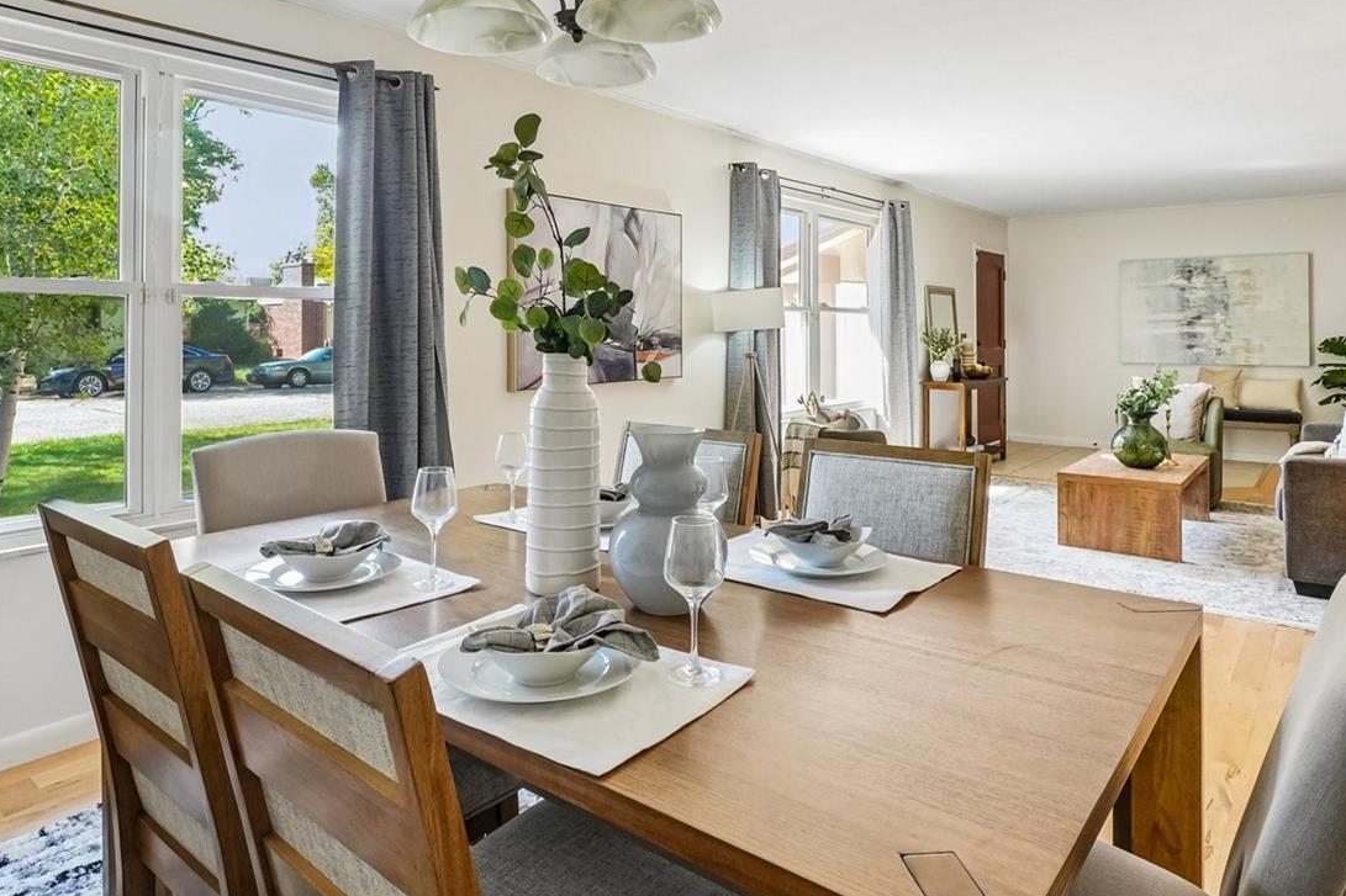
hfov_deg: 76.4
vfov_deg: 54.4
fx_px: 855
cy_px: 313
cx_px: 653
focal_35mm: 23
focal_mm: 10.4
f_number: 8
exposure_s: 1/10
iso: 800
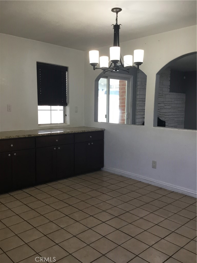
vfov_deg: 58.4
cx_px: 98
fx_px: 235
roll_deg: +0.1
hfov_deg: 45.4
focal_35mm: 31
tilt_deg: -5.4
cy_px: 132
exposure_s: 1/30
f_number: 2.4
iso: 32
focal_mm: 3.3
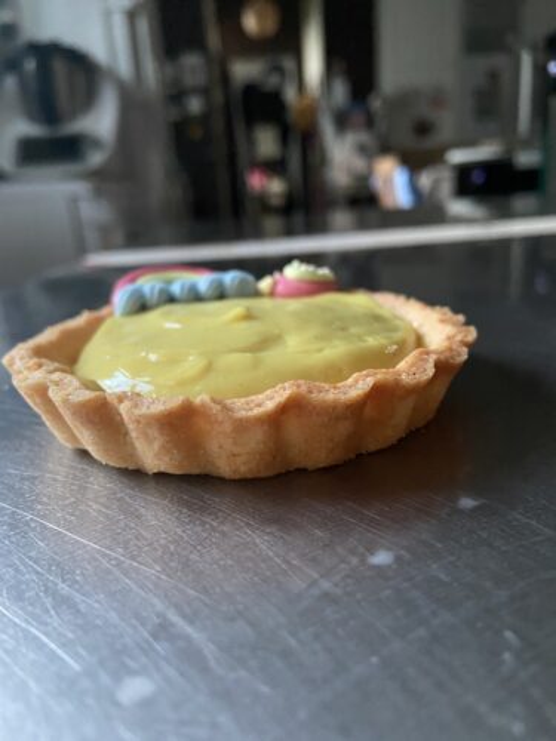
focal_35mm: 25
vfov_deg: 69.4
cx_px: 278
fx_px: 535
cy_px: 370
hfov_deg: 54.9
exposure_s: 1/30
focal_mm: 4.25
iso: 640
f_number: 1.8
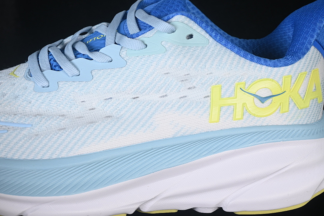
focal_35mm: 75
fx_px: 675
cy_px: 108
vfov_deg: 18.2
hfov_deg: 27.0
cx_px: 162
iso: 160
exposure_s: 1/80
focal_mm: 50
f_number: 7.1
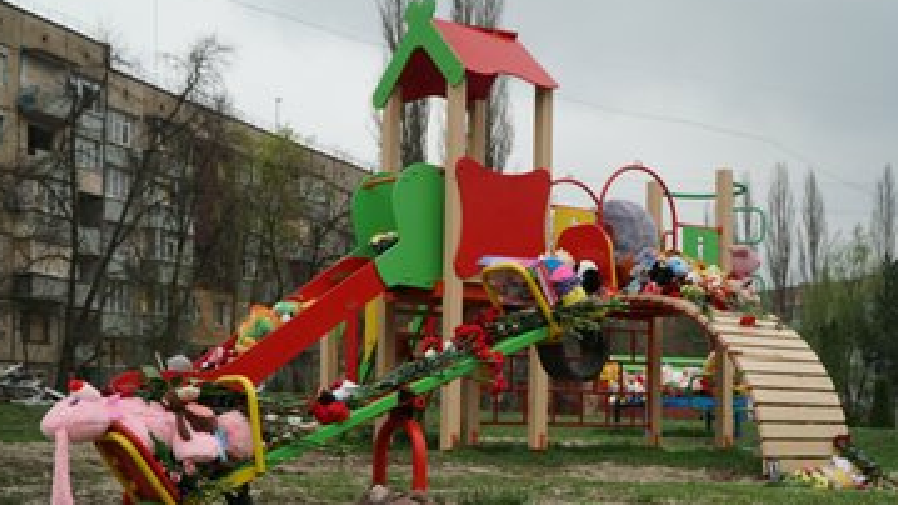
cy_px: 295
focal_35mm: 49
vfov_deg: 24.4
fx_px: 1167
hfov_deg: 42.1
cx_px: 463
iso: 500
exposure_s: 1/1250
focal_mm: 28
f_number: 4
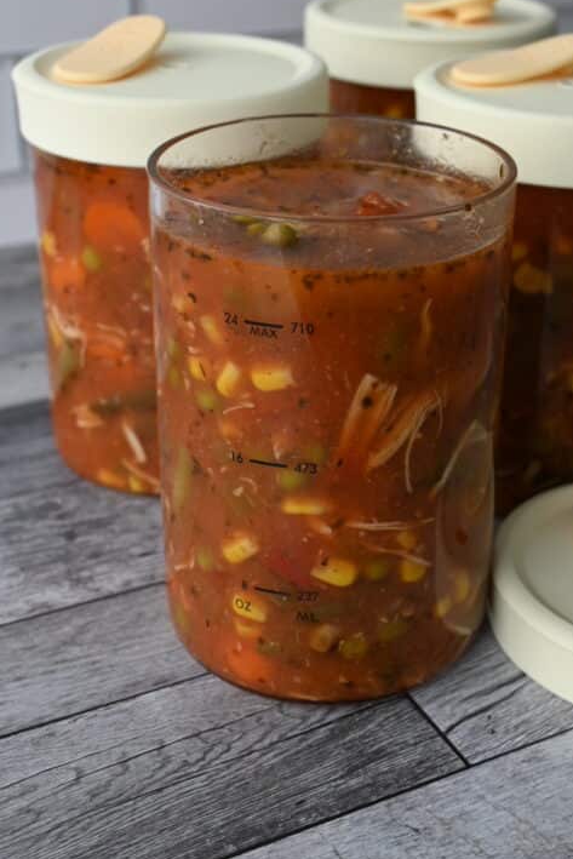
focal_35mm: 53
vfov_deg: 37.2
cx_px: 346
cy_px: 313
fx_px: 1267
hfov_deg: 25.4
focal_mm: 24.5
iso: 250
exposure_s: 1/250
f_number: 4.2
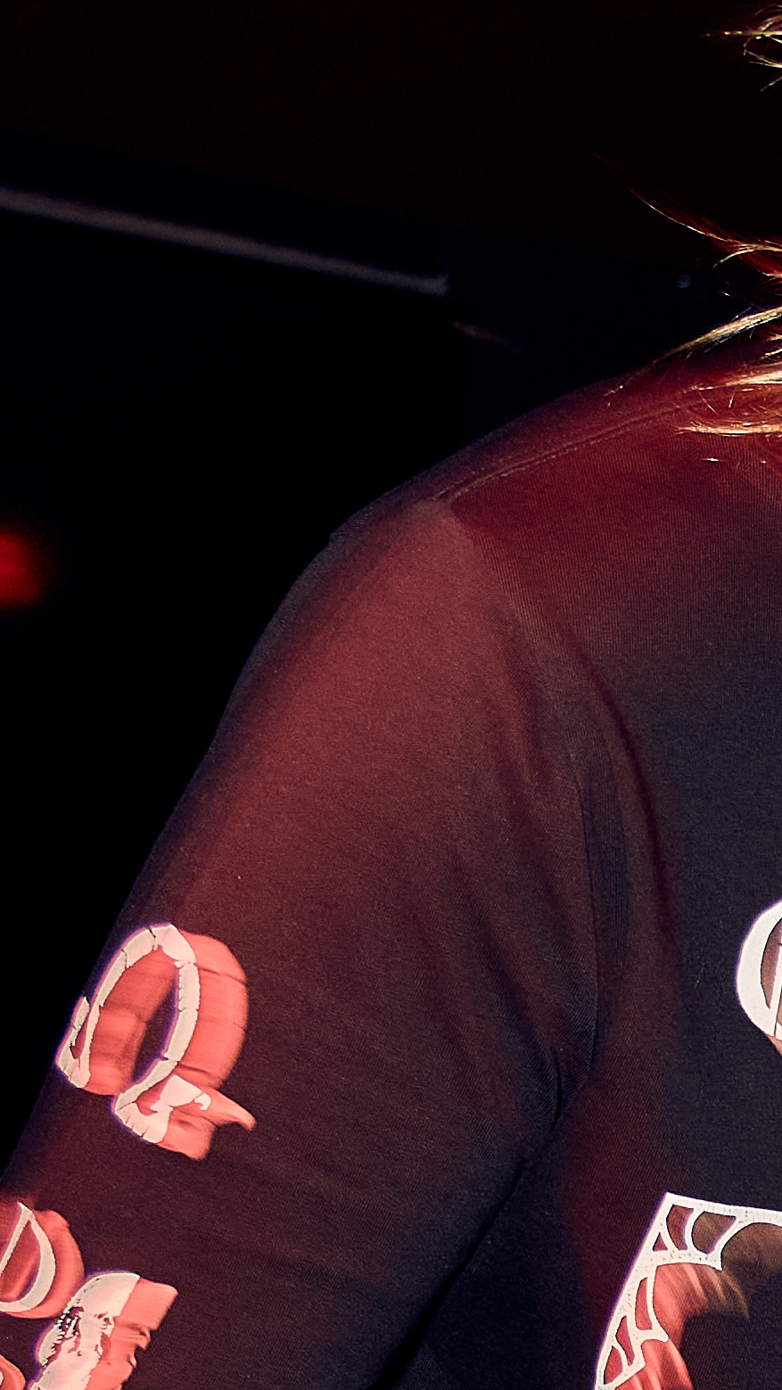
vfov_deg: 16.1
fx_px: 4809
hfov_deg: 8.8
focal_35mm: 130
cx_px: 1496
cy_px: 1400
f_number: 2.8
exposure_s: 1/20
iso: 160
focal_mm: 20.9
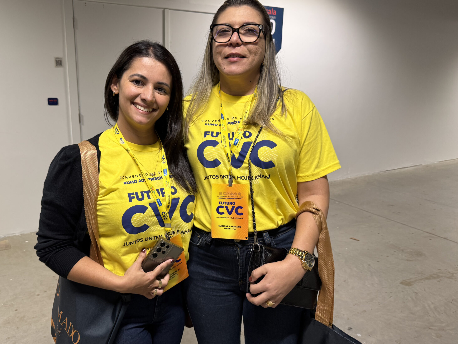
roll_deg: -0.9
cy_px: 164
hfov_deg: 63.1
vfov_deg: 49.7
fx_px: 371
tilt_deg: -13.6
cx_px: 194
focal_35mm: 28
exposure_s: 1/60
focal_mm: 6.76
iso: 125
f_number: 1.78
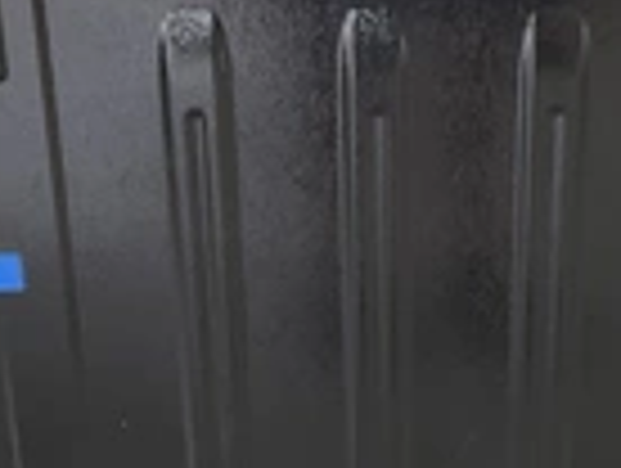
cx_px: 396
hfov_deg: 23.2
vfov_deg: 17.5
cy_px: 342
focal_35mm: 84
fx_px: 1510
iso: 200
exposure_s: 1/40
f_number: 1.8
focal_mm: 3
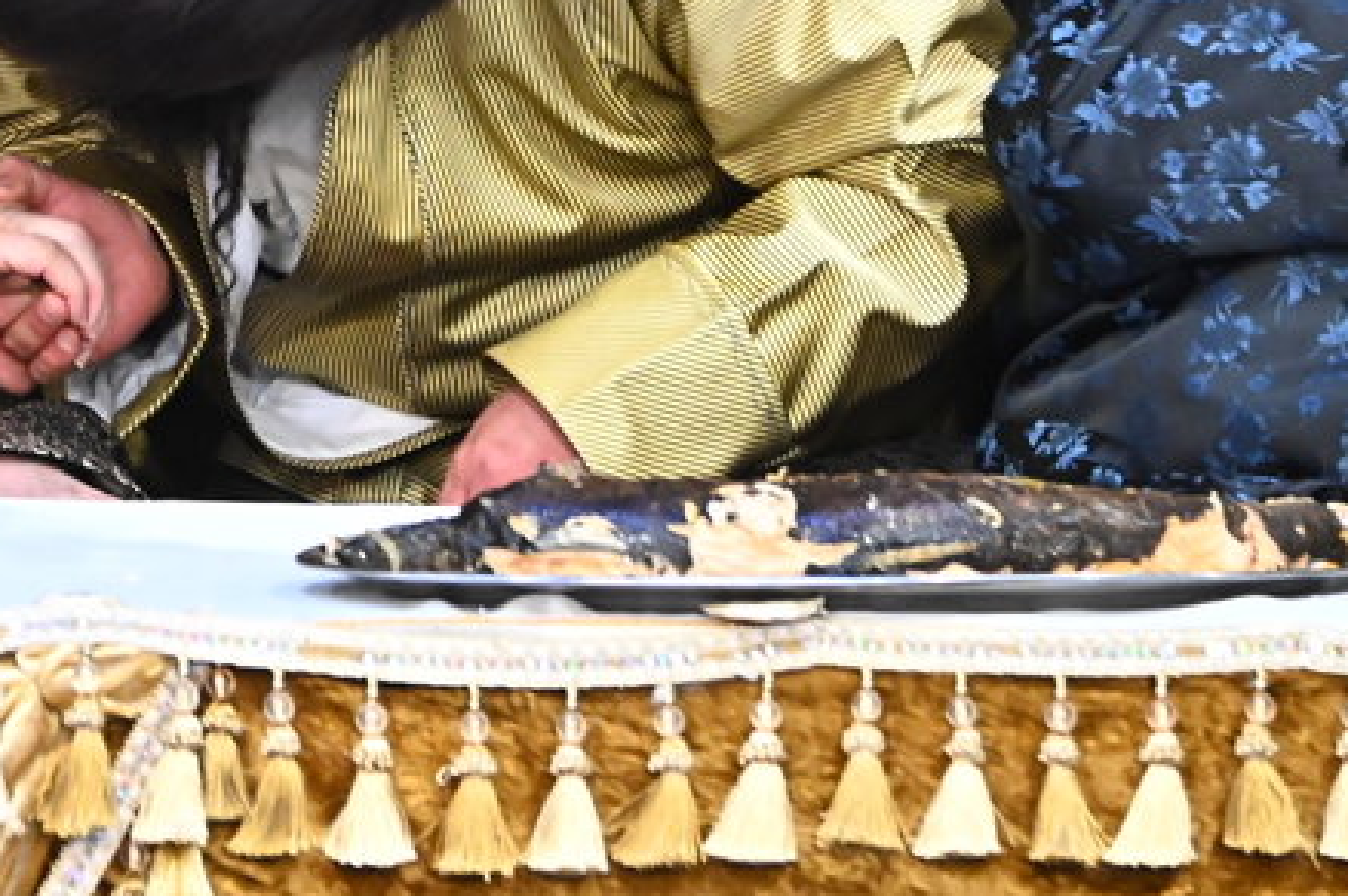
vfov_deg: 1.3
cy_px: -345
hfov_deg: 1.9
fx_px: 40596
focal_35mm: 1085
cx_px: -236
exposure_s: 1/100
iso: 5000
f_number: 6.3
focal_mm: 340
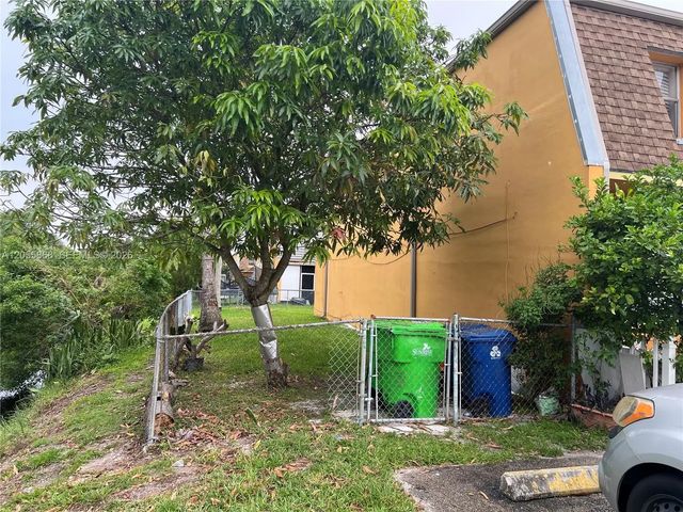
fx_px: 513
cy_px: 256
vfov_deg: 53.1
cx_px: 342
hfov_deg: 67.3
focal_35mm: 26
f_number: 1.5
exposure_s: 1/628
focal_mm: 5.7
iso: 50
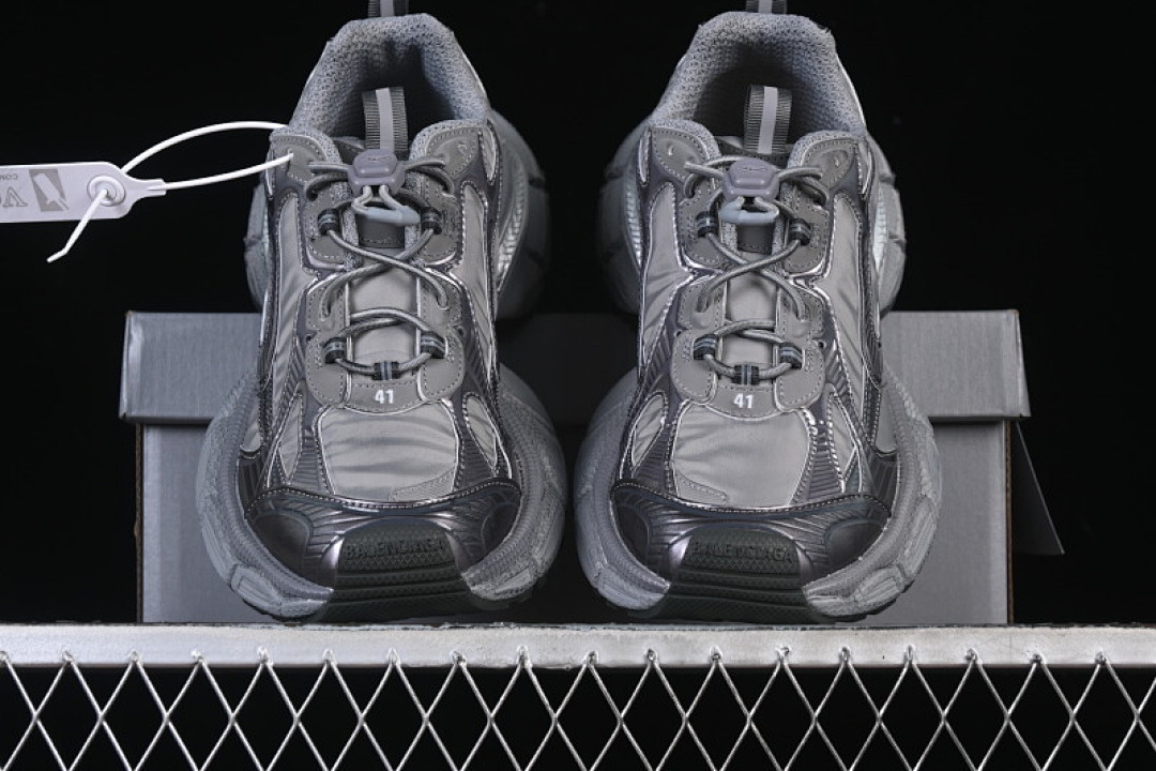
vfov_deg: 18.2
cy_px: 386
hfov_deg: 27.0
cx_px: 578
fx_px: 2408
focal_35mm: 75
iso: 160
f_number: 7.1
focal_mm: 50
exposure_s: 1/60
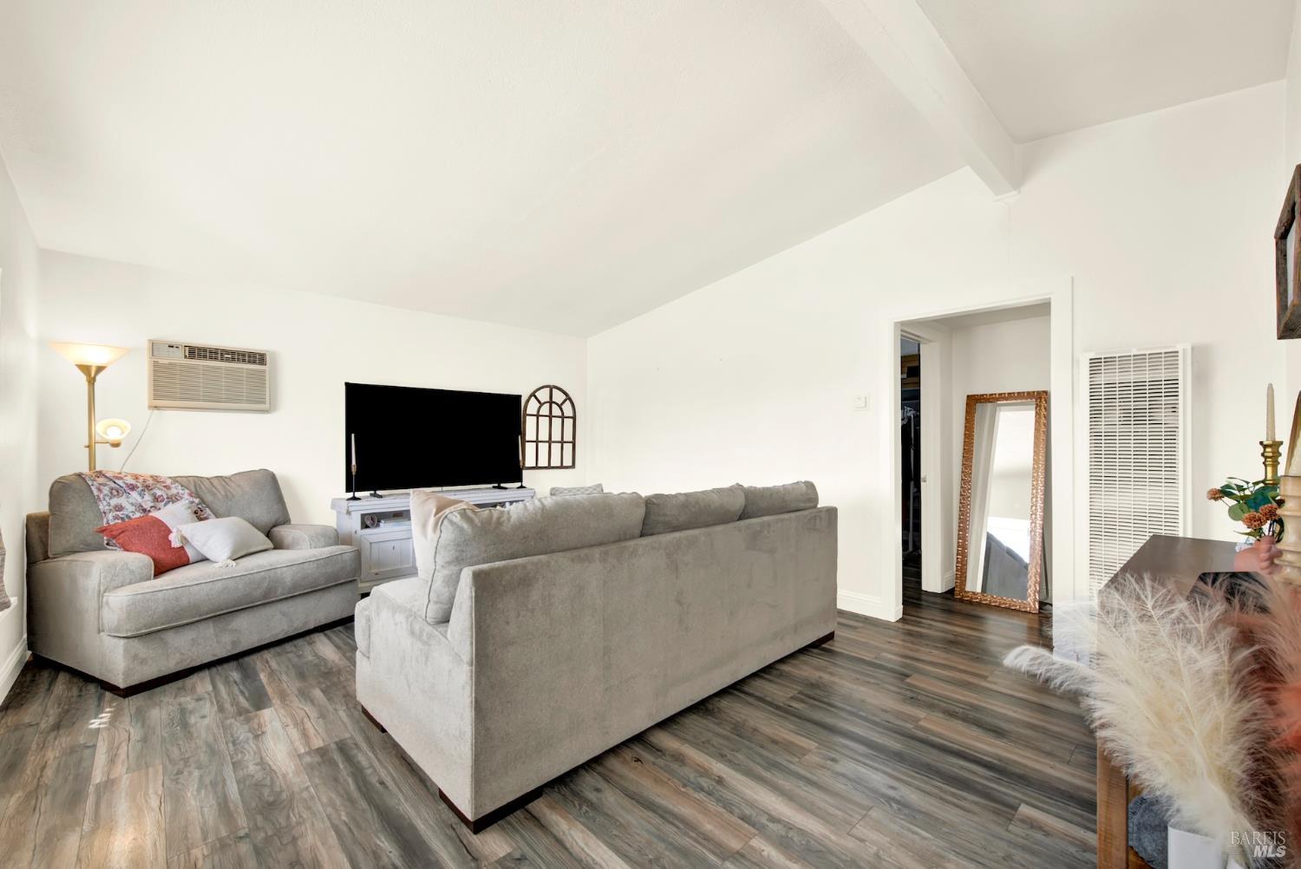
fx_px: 506
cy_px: 434
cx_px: 650
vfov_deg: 81.3
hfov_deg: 104.2
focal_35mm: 14
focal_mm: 14
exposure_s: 1/2.5
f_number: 13
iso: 100
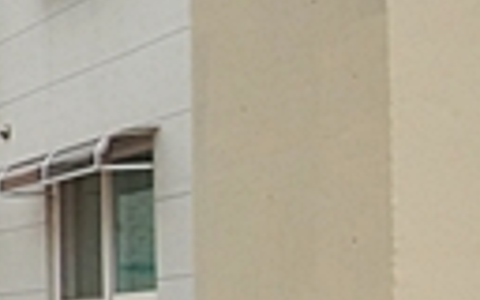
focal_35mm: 105
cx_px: -589
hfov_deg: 14.7
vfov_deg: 12.3
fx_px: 1376
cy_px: 308
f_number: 3.5
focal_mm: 11
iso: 800
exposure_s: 1/1600
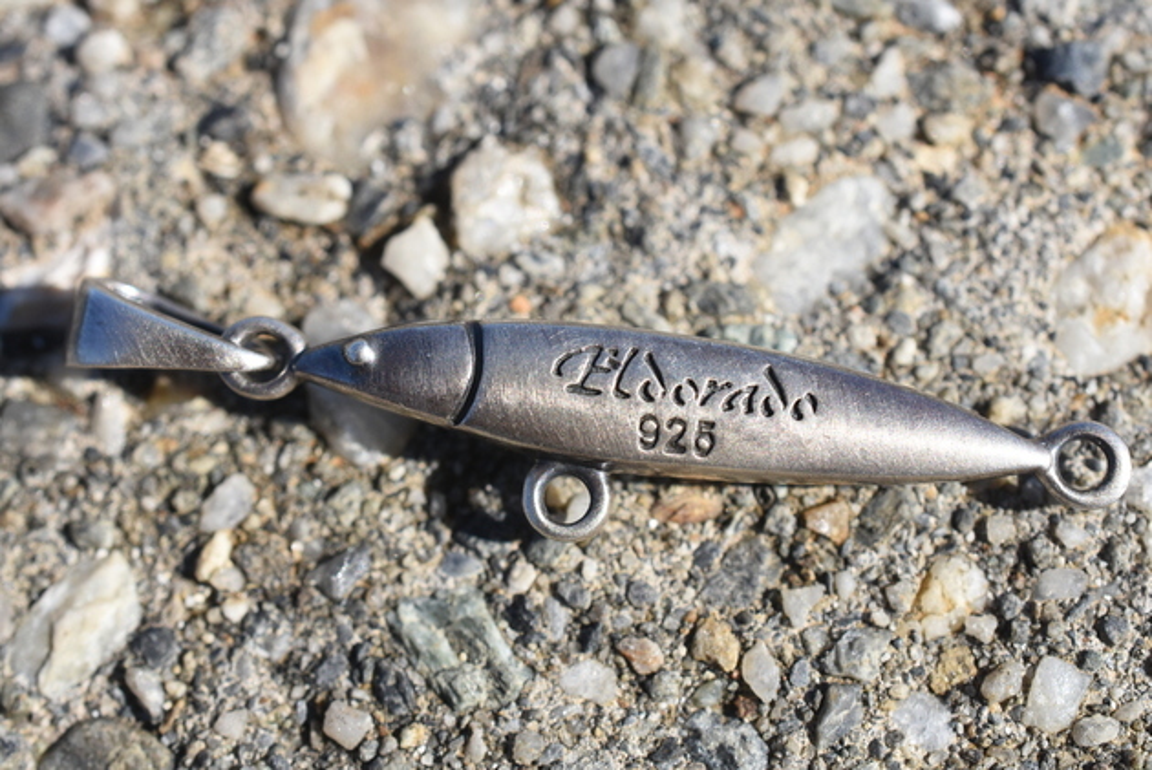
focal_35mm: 60
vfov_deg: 22.7
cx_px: 576
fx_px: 1921
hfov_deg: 33.4
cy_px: 385
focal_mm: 40
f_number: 10
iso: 400
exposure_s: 1/800
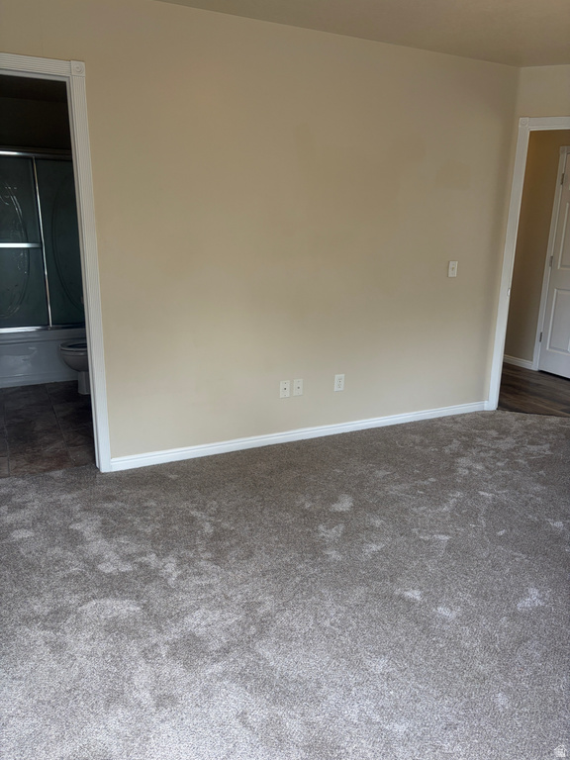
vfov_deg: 67.3
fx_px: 571
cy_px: 380
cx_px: 285
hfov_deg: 53.1
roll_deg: +0.0
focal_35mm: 26
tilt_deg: -13.0
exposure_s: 1/120
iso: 125
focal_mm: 5.96
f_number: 1.6
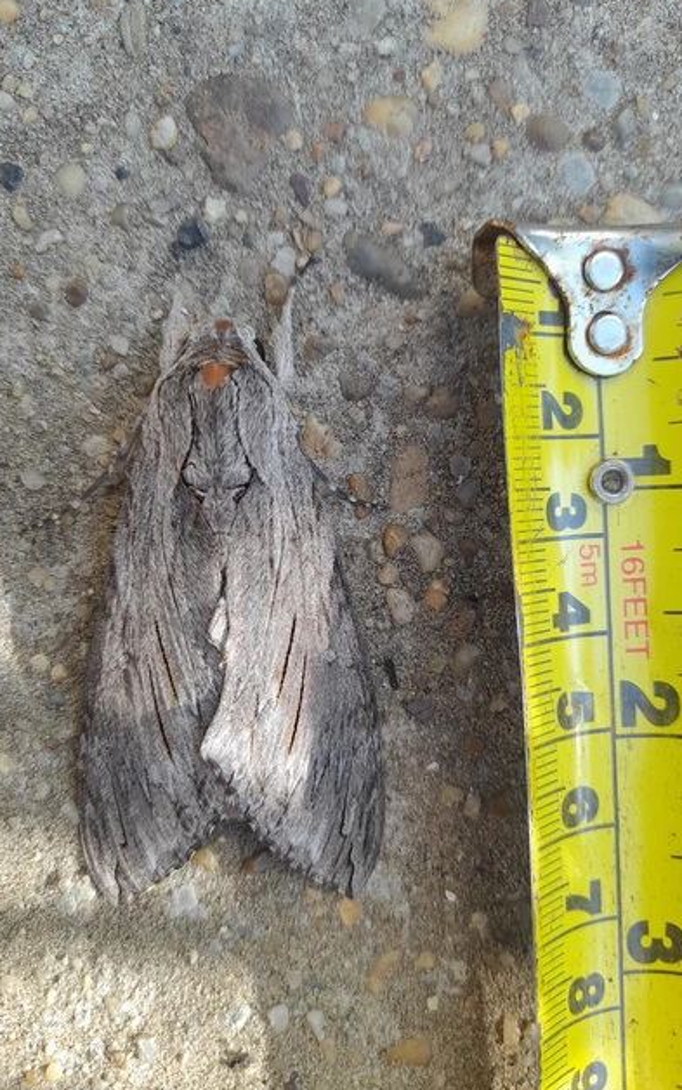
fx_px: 802
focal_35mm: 27
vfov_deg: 68.4
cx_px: 349
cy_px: 540
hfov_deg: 46.1
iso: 20
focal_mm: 4.6
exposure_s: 1/50
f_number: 2
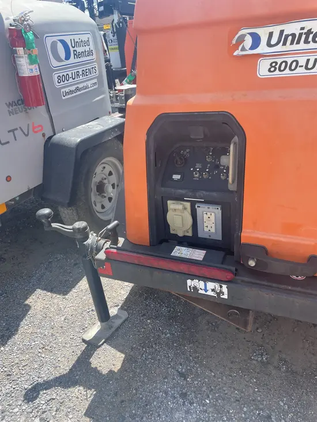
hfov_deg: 53.1
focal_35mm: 26
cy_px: 211
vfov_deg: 67.3
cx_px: 158
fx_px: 317
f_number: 1.6
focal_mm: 4.2
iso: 32
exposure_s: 1/1114
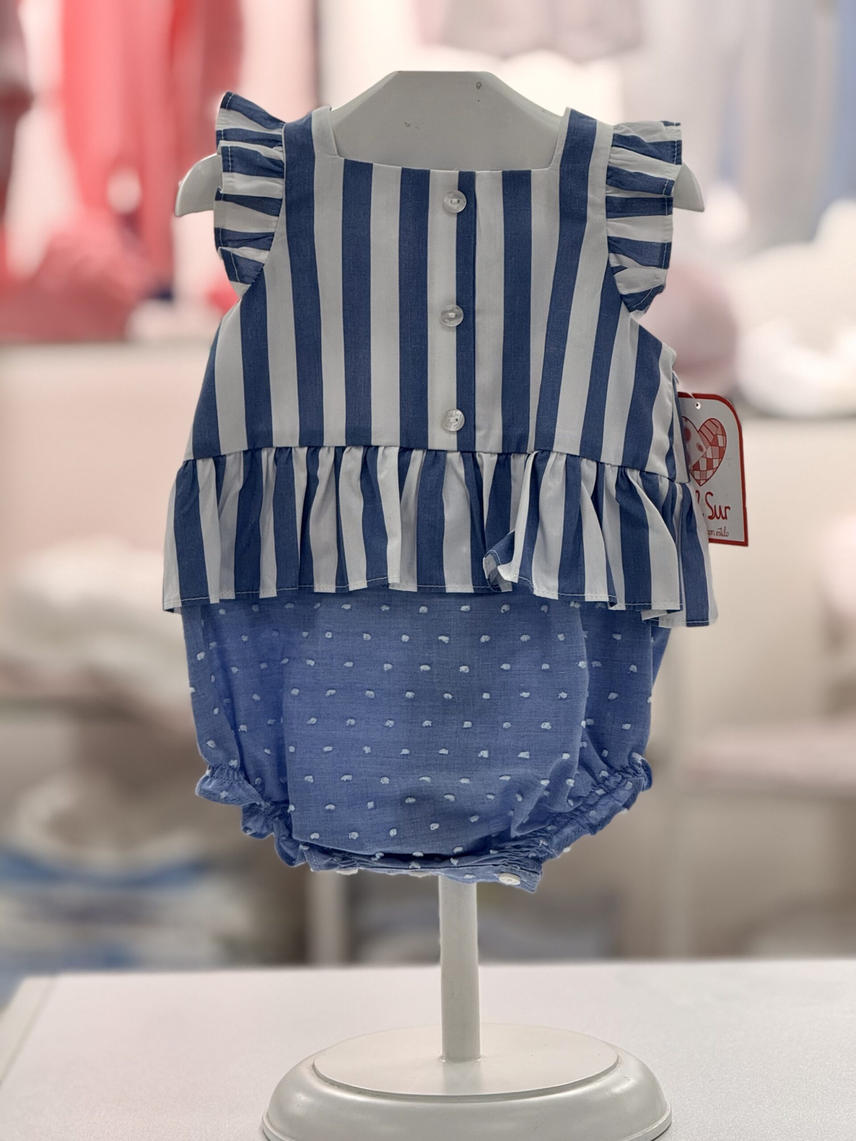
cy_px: 570
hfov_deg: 12.3
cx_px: 428
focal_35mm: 120
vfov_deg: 16.4
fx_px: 3957
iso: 125
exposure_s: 1/100
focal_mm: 15.66
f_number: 2.8
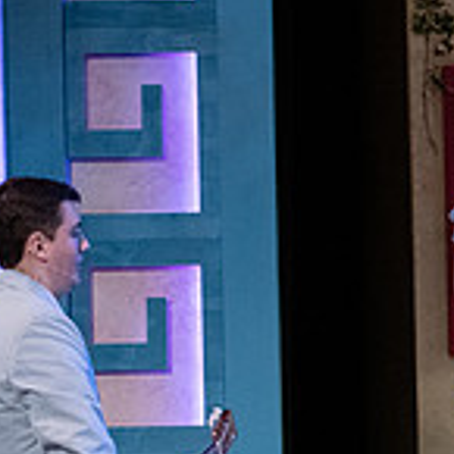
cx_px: 833
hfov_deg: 7.1
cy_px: 290
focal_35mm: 238
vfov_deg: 7.4
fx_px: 3532
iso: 3200
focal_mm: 70
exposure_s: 1/320
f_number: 3.2
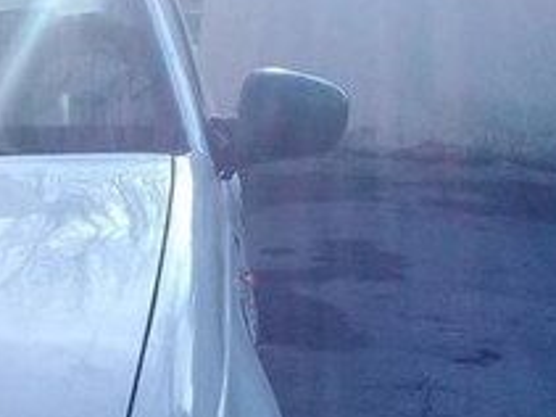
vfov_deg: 14.6
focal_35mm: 97
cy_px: 540
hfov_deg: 18.0
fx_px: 1557
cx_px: -290
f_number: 2.2
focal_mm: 3.3
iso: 64
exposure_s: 1/408
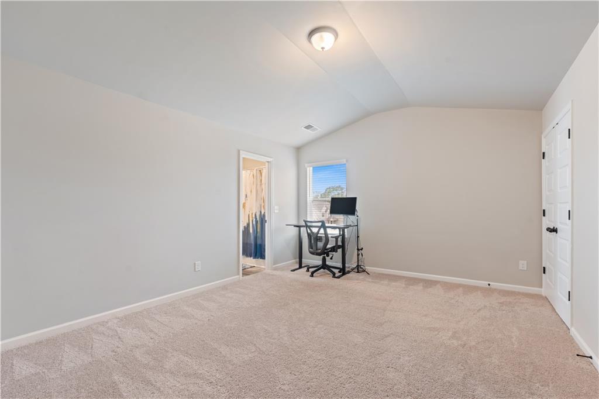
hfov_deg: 96.8
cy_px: 200
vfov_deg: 73.7
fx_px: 266
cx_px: 300
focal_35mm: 16
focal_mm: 16
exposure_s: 3.2
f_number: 8
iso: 100
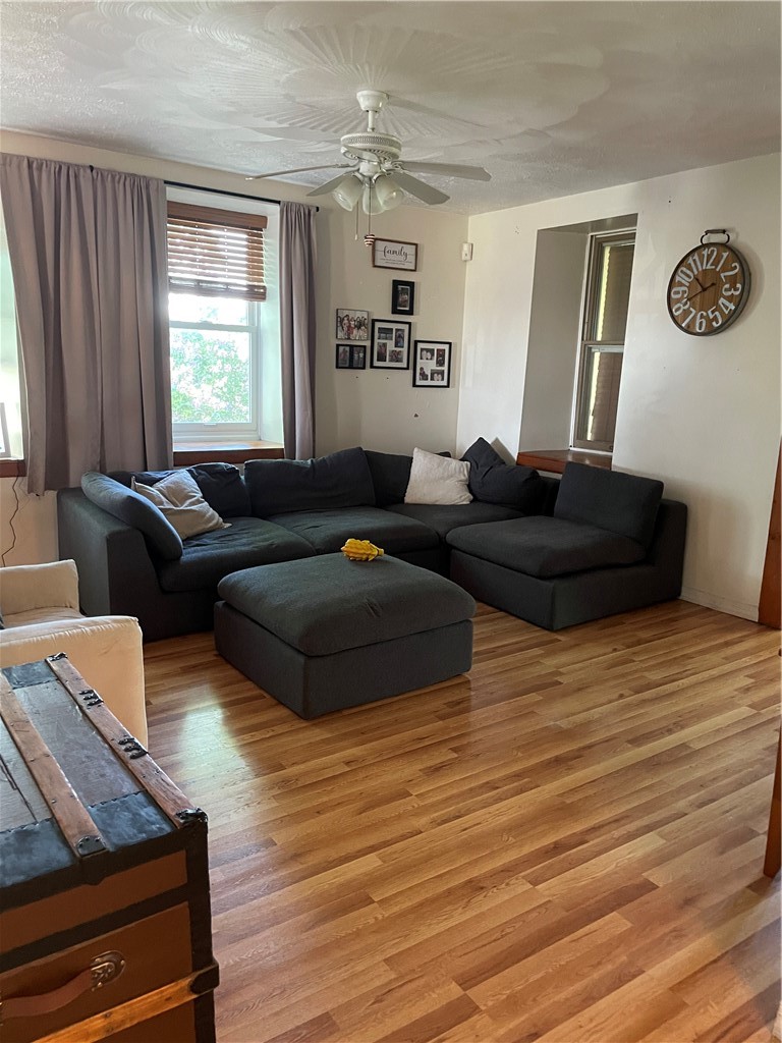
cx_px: 391
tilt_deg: -11.1
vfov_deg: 67.3
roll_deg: -1.3
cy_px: 522
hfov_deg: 53.1
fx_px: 783
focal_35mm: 26
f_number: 1.6
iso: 640
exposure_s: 1/40
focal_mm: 4.2
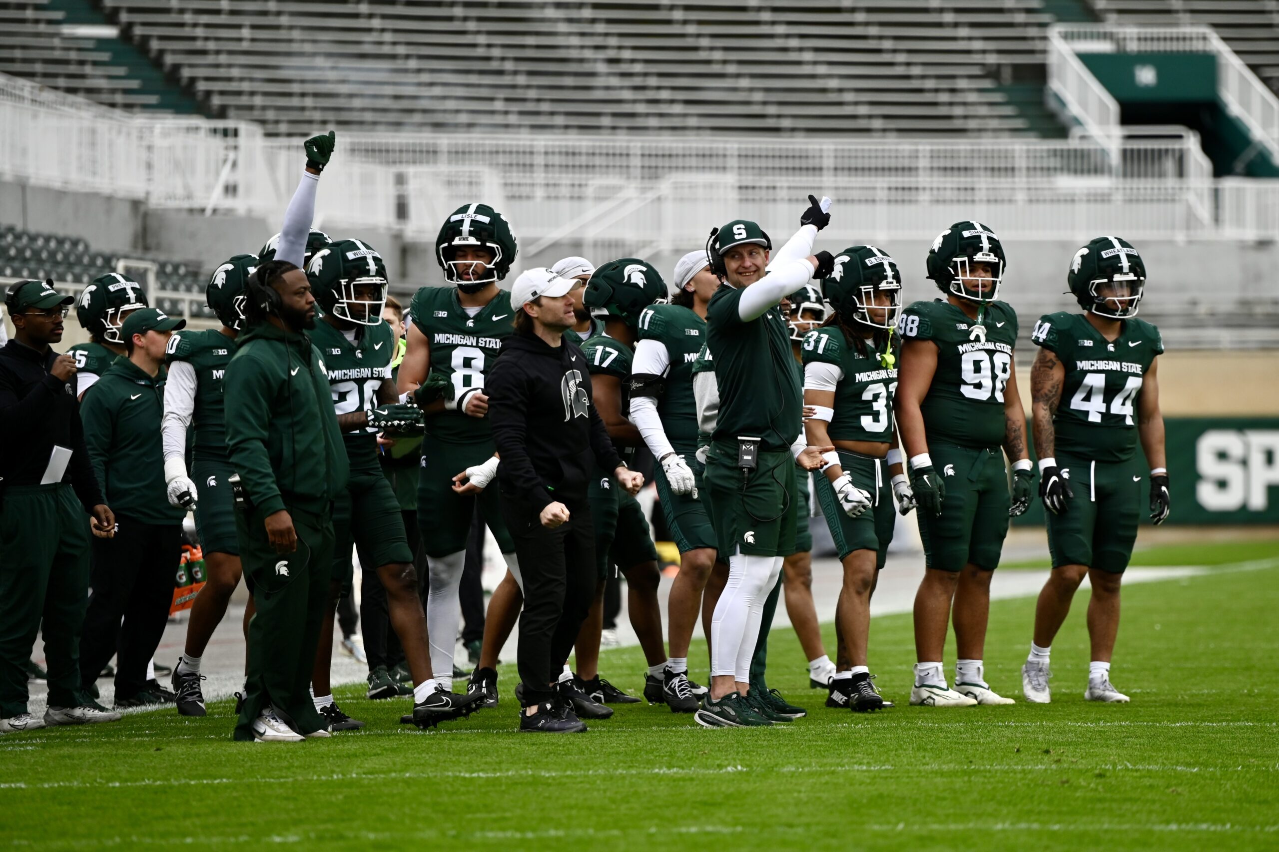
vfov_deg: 6.9
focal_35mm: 200
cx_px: 640
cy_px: 426
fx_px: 7104
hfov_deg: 10.3
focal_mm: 200
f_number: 2.8
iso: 400
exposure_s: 1/2000
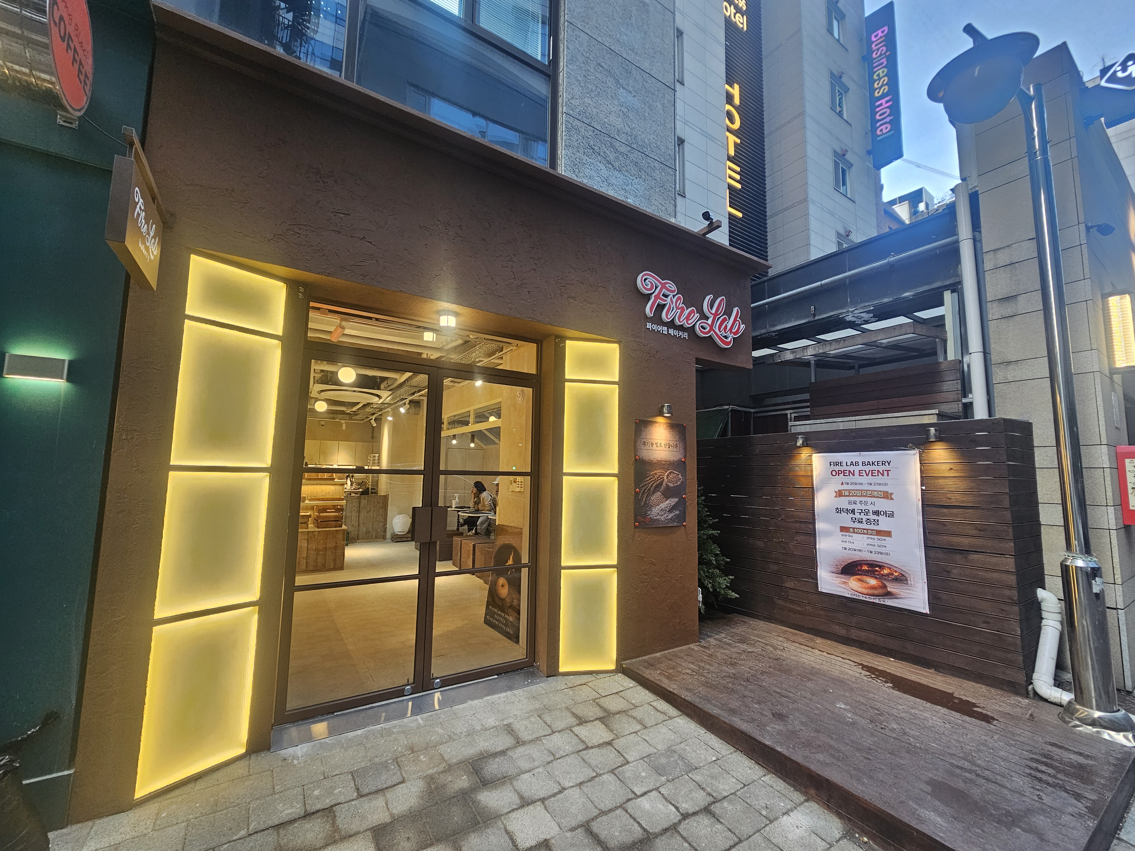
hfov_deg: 106.2
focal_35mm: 13
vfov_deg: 89.9
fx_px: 426
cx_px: 568
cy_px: 426
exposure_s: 1/60
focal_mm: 2.2
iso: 100
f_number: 2.2
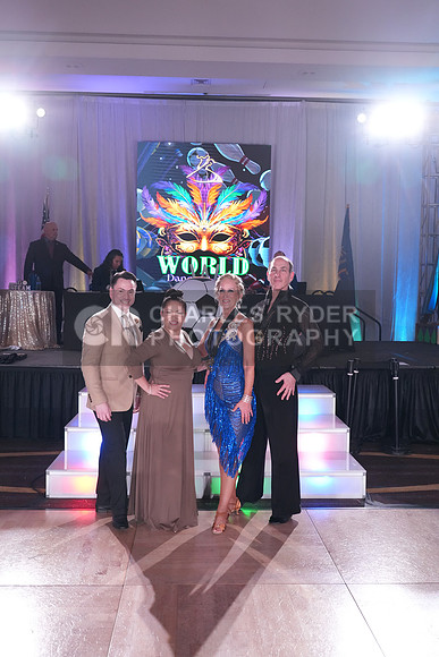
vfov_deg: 57.2
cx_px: 220
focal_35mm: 33
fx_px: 603
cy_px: 328
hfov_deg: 40.0
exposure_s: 1/500
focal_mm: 33
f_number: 4
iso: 3200
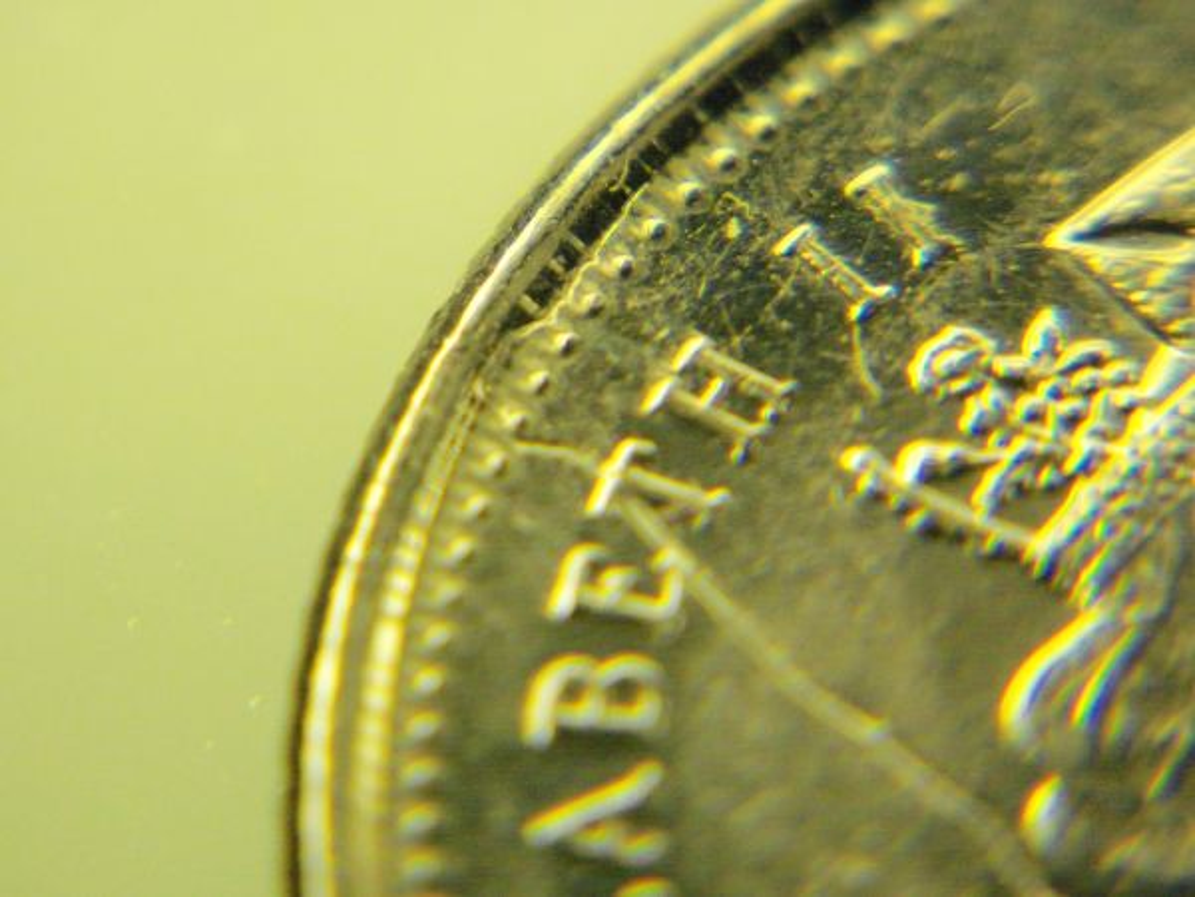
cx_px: 598
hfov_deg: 11.3
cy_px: 448
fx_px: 6041
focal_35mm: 175
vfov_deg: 8.5
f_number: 4.8
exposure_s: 1/160
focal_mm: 31.3
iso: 400
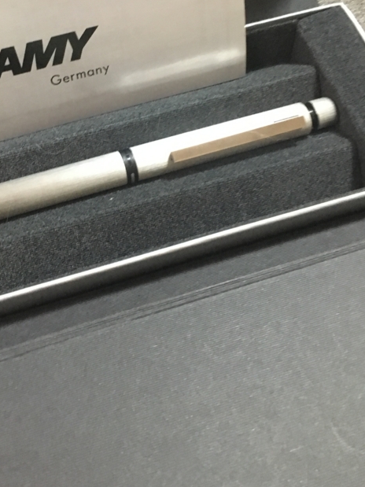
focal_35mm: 48
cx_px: 90
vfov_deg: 38.4
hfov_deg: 29.8
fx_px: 675
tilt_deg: -61.1
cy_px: 111
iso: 320
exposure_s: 1/17
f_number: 2.2
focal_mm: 4.15
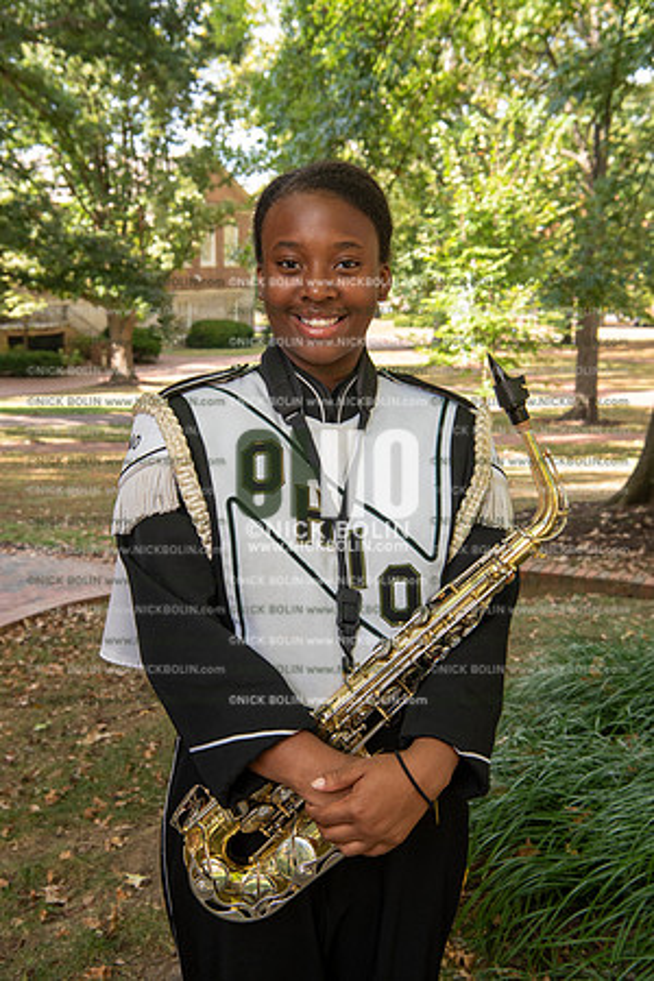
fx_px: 1226
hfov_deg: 29.9
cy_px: 490
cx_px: 327
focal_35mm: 45
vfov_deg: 43.6
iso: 500
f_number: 8
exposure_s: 1/100
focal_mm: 45
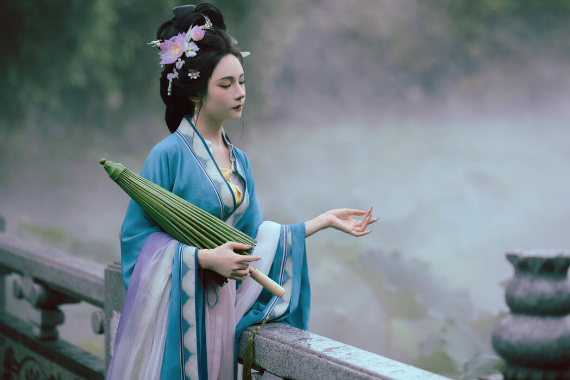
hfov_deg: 23.9
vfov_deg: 16.1
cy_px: 190
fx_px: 1346
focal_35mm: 85
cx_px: 285
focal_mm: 85
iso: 200
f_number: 2
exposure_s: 1/800
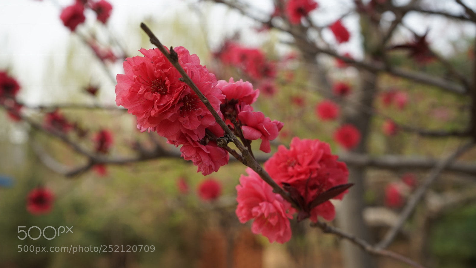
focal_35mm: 41
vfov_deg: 29.0
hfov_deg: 49.4
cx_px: 238
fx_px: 518
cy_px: 113
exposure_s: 1/100
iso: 100
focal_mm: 39
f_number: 6.3
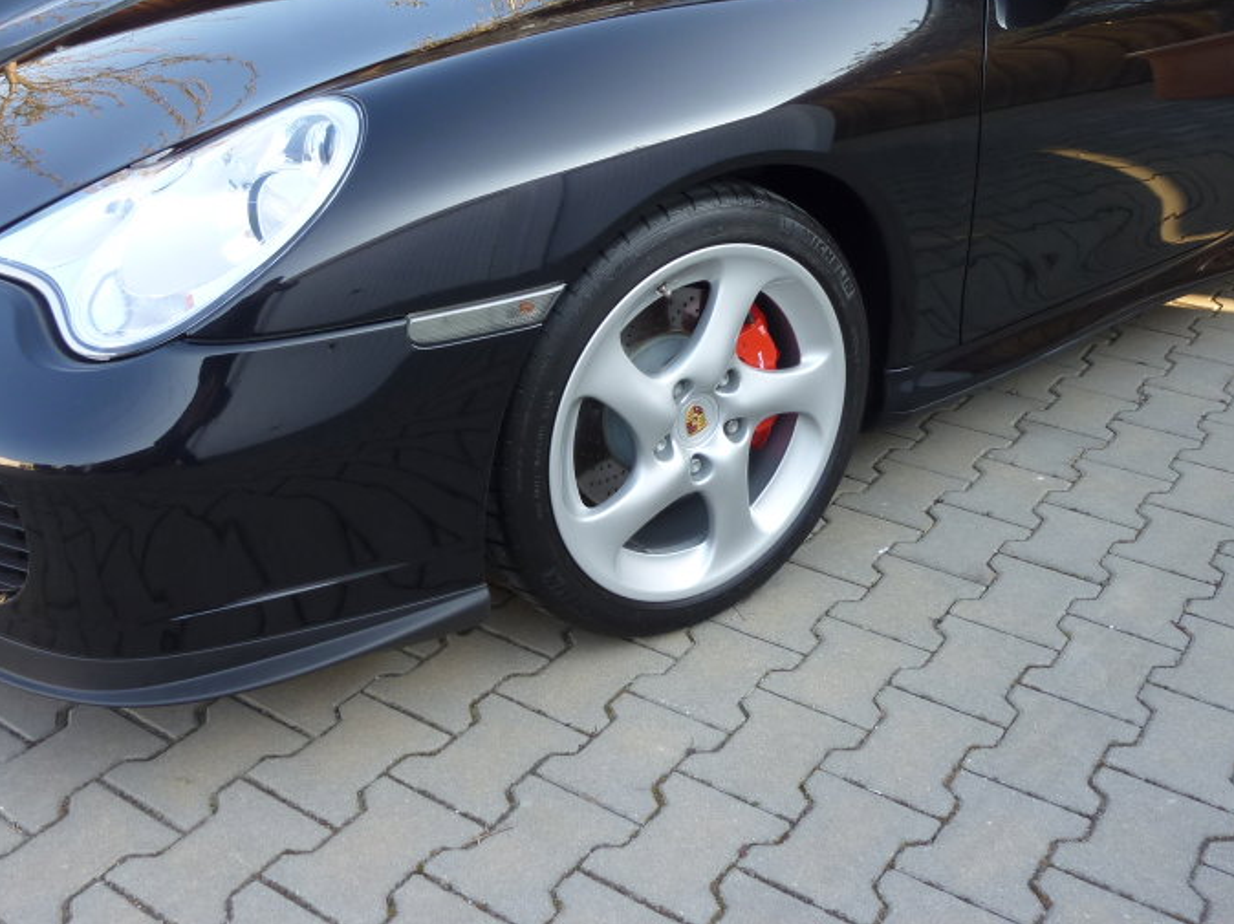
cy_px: 251
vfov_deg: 36.9
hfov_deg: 49.0
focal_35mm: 38
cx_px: 608
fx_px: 1354
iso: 80
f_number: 3.3
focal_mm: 4.5
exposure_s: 1/60
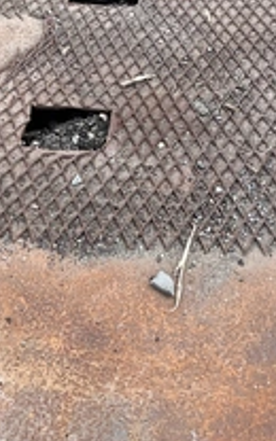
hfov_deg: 21.9
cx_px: 178
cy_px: 176
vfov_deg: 34.4
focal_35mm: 59
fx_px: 710
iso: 25
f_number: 1.8
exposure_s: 1/370
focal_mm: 3
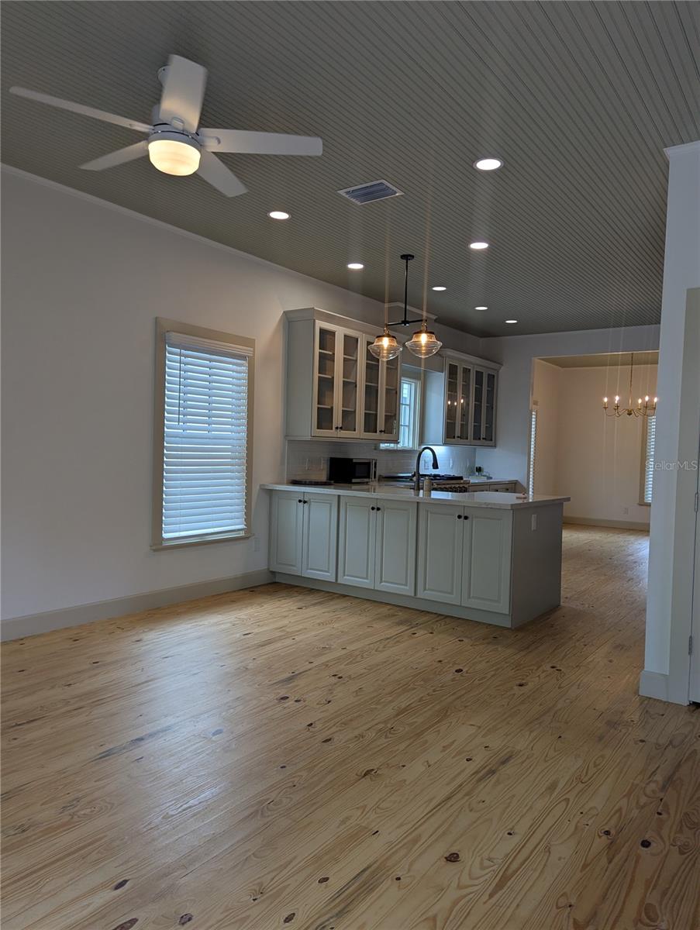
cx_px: 350
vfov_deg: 71.5
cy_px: 465
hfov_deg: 56.9
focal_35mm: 24
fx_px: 646
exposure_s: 1/136
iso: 43
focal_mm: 6.81
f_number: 1.85
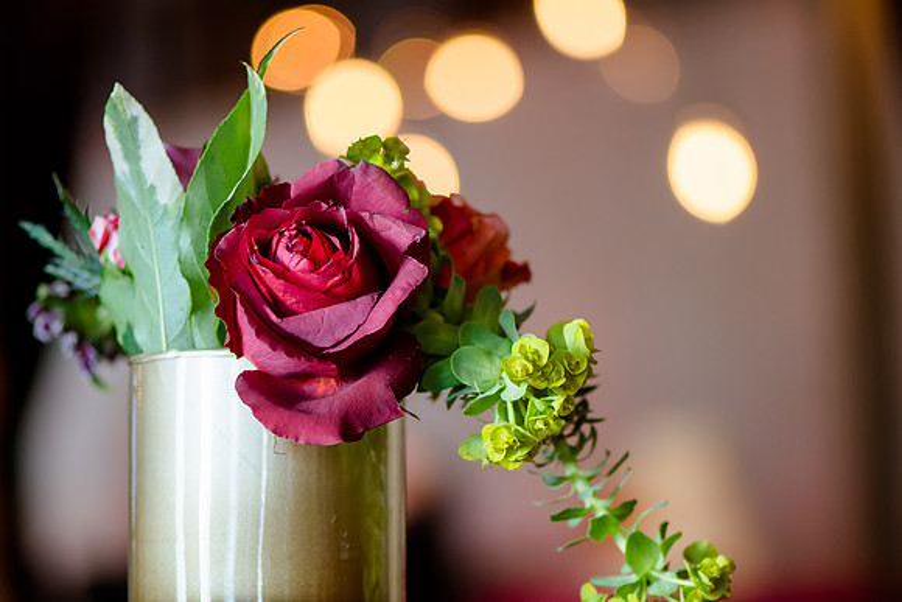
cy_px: 301
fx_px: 3947
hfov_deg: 13.0
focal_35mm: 158
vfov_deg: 8.7
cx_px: 451
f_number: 3
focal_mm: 105
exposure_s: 1/250
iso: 1250
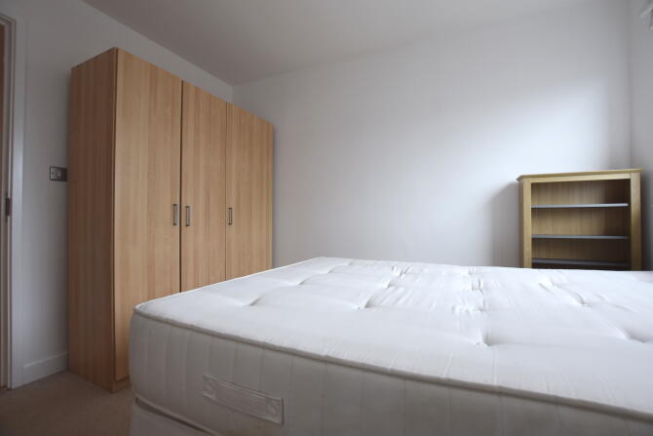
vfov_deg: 77.4
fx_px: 272
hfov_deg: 100.4
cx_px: 326
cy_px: 218
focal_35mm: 15
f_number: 5.6
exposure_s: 1/125
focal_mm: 10
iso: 400
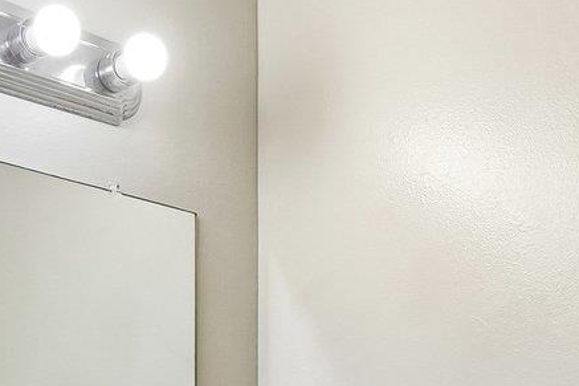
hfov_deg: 26.2
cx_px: 249
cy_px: 583
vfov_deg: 16.1
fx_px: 1243
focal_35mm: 77
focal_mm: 11
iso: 320
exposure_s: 1/30
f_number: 8
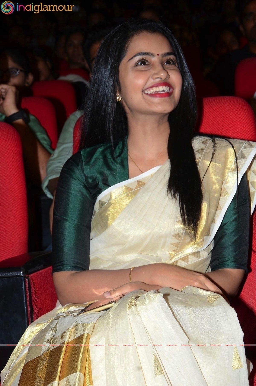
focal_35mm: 99
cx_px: 128
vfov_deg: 20.6
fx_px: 1060
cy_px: 193
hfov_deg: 13.8
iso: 500
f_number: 7.1
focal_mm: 66
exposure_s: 1/125
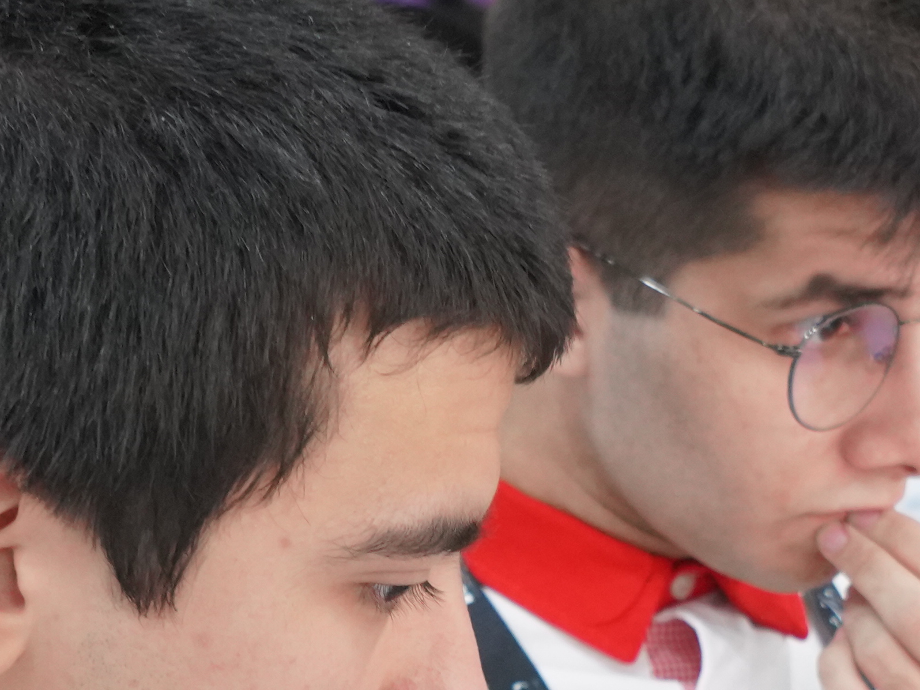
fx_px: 3056
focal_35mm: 115
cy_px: 815
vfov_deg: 12.6
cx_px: 742
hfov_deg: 17.0
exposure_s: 1/100
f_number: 4
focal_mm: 24
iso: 2500
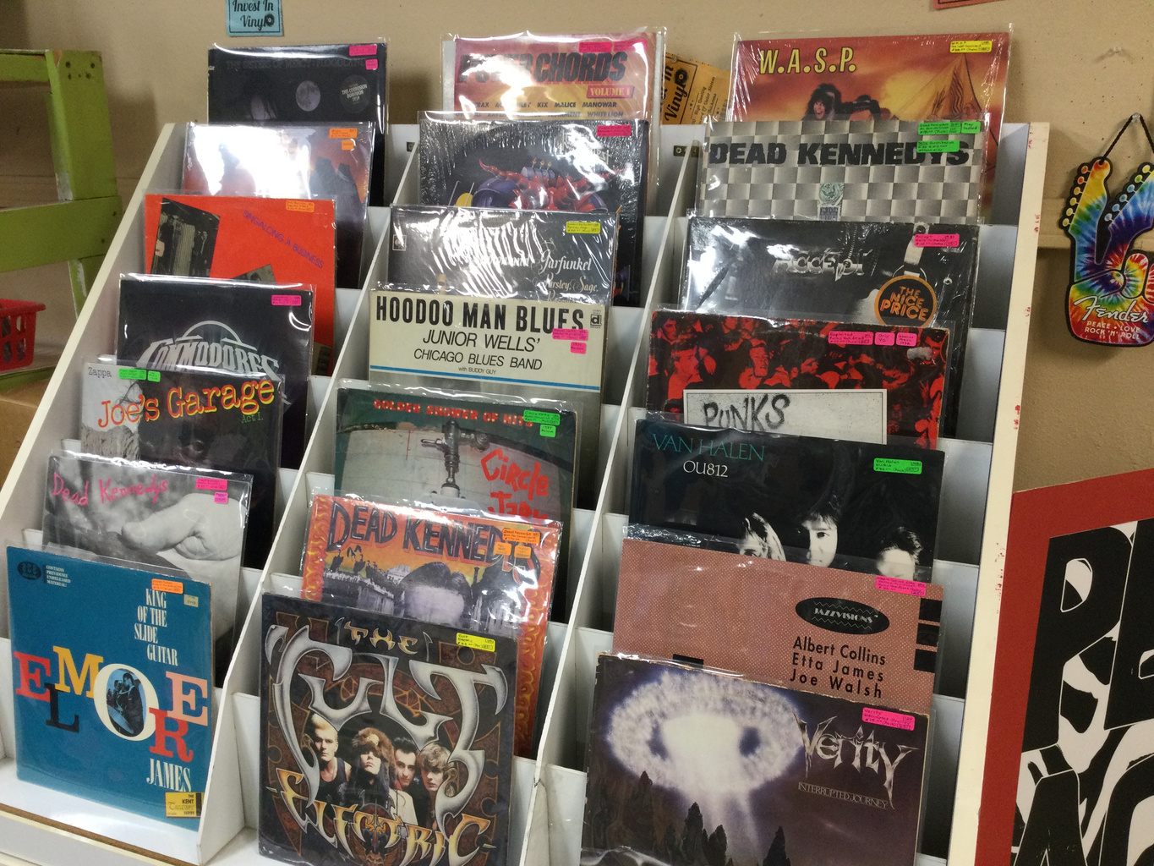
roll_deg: -0.3
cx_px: 577
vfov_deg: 45.4
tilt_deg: -15.0
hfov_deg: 58.3
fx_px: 1034
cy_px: 433
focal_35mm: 31
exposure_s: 1/30
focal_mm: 3.3
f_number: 2.4
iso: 80
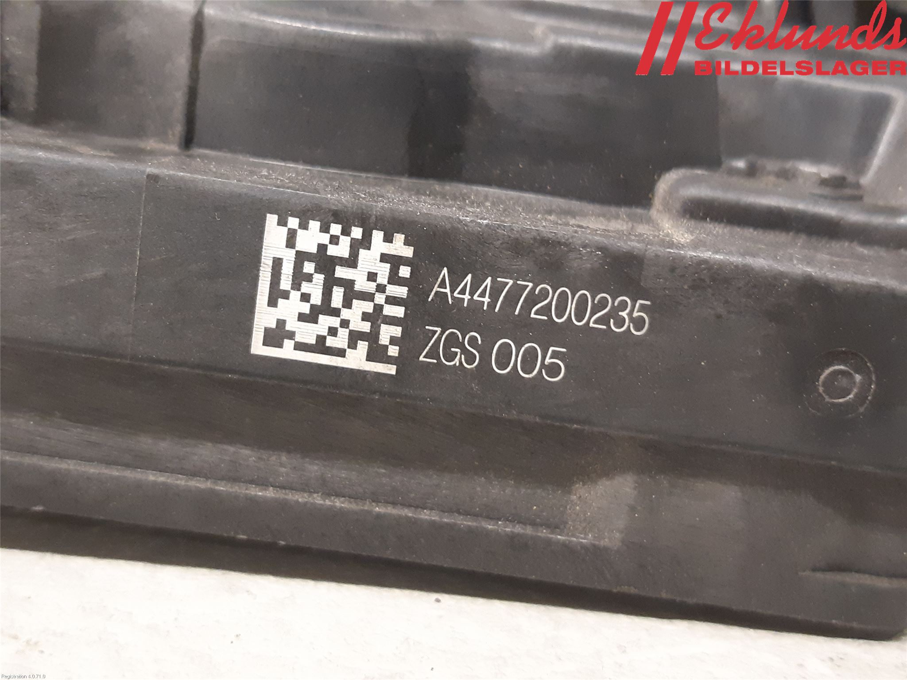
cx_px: 454
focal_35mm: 26
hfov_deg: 67.3
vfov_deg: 53.1
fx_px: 681
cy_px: 340
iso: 400
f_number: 1.7
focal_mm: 3.93
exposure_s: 1/25
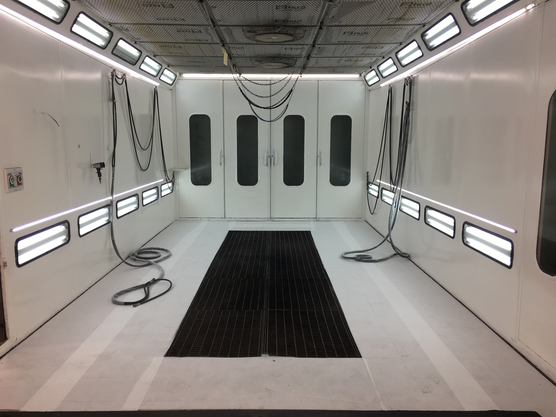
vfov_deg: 48.2
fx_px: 466
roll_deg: -0.4
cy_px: 208
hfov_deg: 61.7
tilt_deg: -7.9
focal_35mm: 29
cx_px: 278
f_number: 2.2
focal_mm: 4.15
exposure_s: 1/60
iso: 25
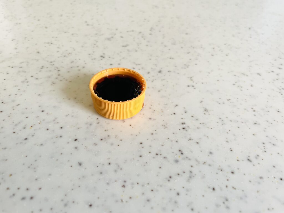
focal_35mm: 26
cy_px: 106
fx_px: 213
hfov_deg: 67.3
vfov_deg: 53.1
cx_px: 142
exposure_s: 1/60
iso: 125
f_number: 1.6
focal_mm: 4.2
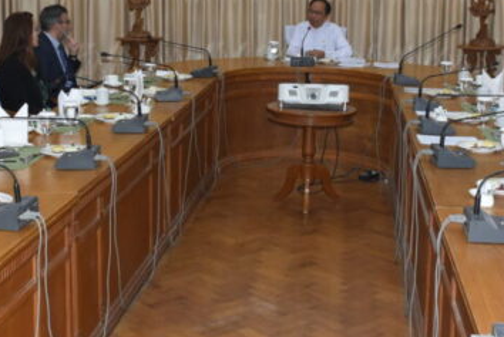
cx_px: 233
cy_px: 77
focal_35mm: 65
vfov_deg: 20.8
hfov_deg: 30.9
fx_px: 911
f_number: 5.6
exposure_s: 1/60
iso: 1000
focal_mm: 20
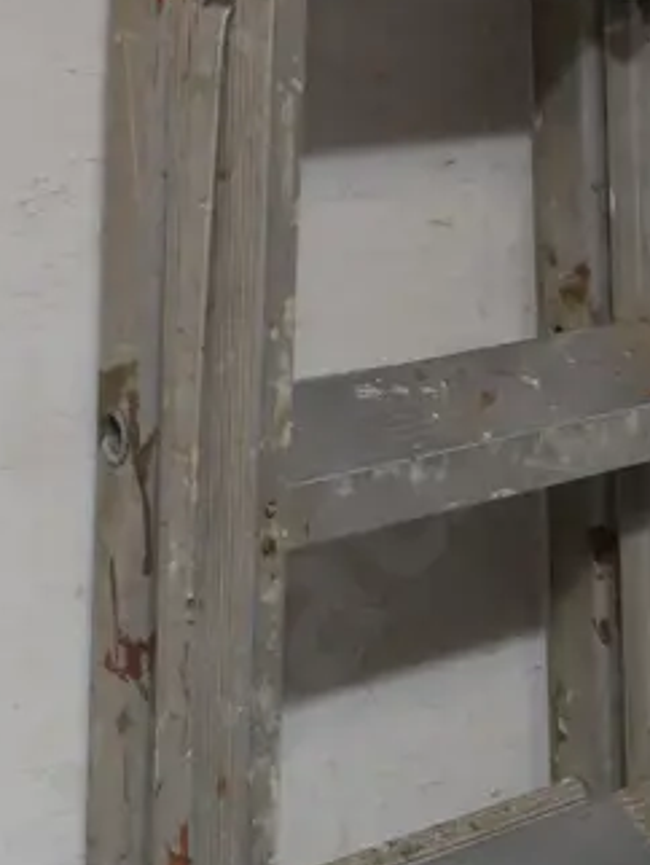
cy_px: 486
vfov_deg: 22.0
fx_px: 2225
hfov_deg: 16.6
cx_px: 410
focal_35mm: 89
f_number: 3.5
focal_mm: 14
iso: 400
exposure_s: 1/60
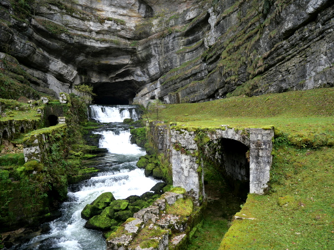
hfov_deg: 71.6
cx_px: 167
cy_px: 125
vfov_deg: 56.8
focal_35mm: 24
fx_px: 232
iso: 800
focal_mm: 12
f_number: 3.5
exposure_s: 1/100
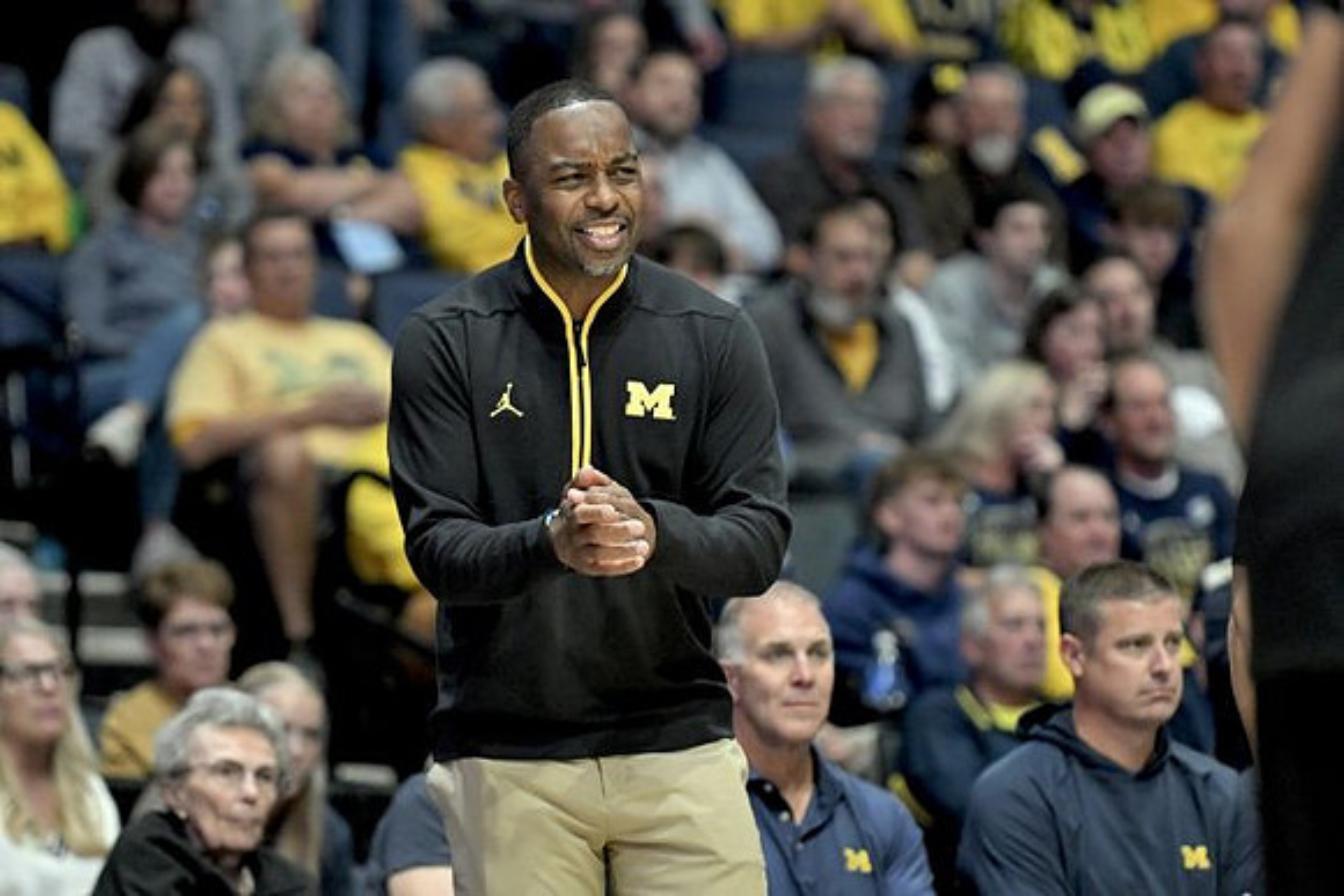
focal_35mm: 270
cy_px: 448
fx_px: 10082
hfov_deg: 7.6
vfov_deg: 5.1
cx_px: 672
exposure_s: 1/640
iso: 4000
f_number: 2.8
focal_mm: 180
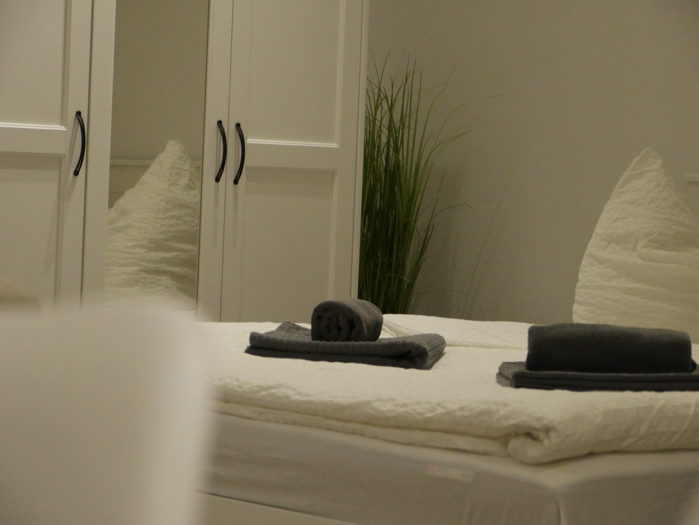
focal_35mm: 128
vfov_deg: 11.6
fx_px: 2585
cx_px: 350
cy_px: 262
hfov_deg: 15.4
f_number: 5.7
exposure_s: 1/100
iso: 3200
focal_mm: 64
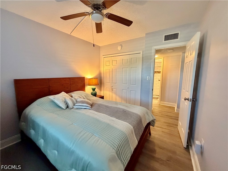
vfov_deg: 85.7
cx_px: 114
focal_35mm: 14
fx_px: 92
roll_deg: +0.0
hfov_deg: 102.1
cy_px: 86
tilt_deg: -6.5
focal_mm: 2.22
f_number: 2.2
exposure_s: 1/60
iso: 640
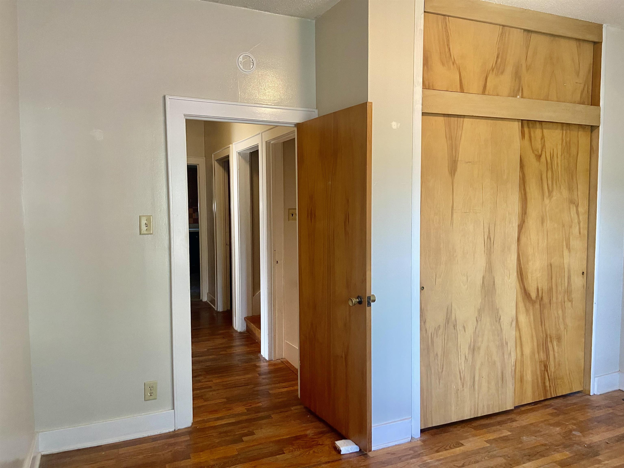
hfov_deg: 67.3
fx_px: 469
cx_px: 312
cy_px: 234
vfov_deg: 53.1
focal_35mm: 26
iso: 160
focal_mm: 4.25
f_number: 1.8
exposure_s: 1/60
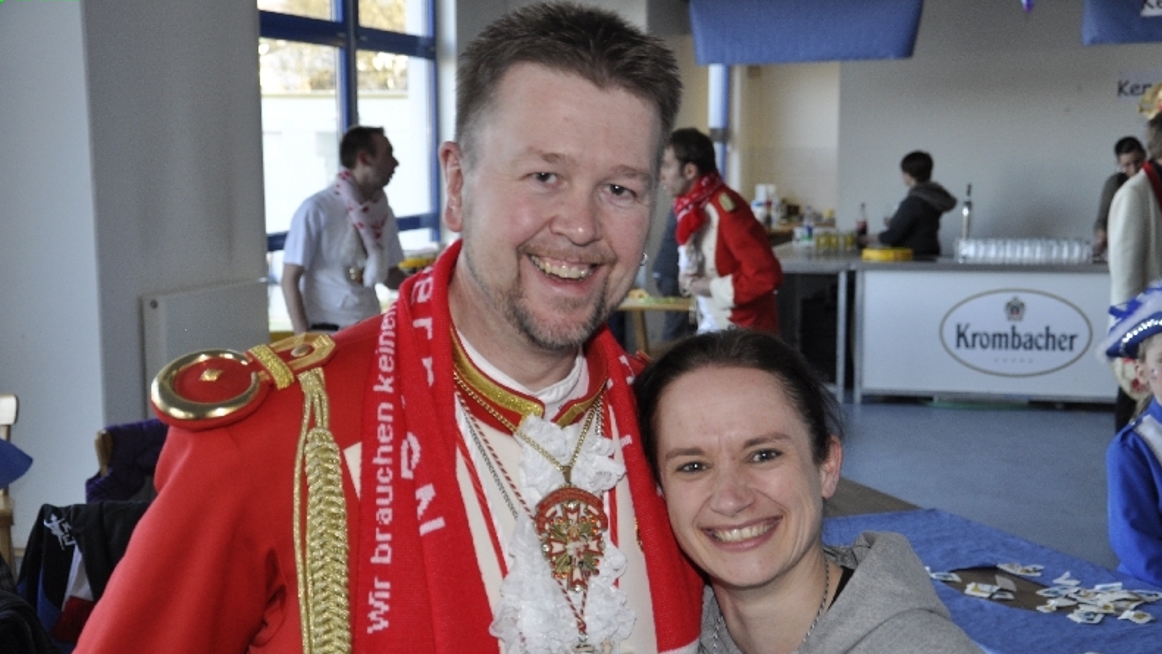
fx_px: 1711
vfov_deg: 21.6
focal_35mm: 56
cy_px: 370
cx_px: 579
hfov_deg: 37.5
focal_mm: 35
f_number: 5
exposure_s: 1/60
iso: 400
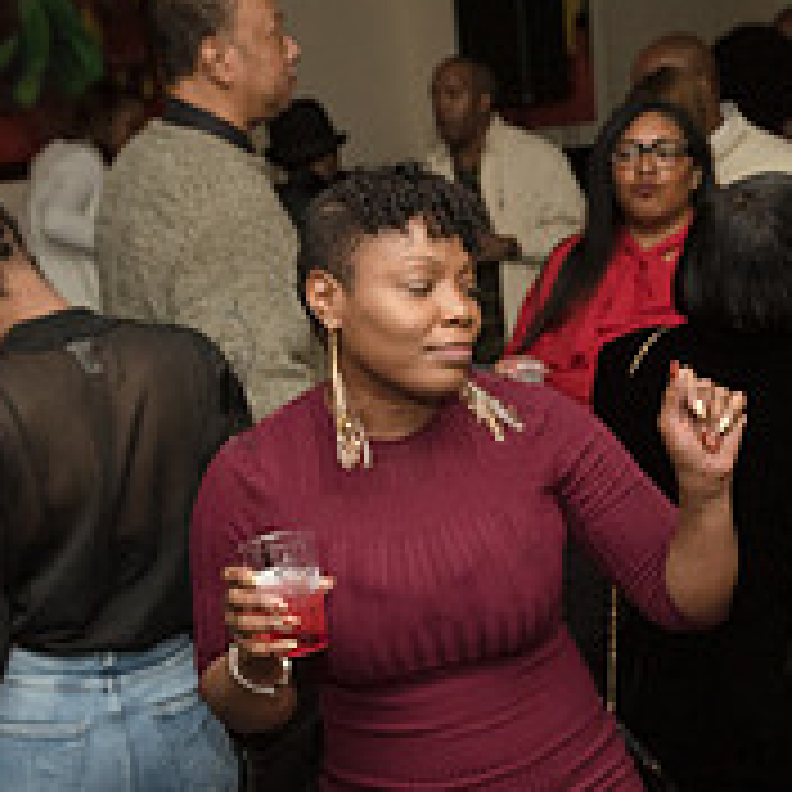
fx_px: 1941
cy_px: 560
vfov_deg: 22.9
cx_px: 662
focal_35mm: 75
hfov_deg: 22.7
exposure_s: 1/250
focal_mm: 24
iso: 2000
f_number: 4.5
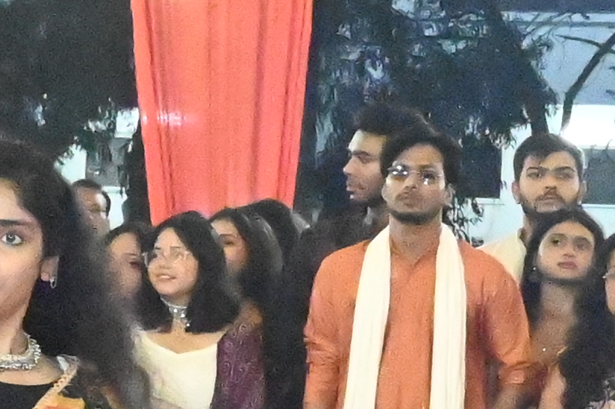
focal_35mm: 279
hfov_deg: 7.2
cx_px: -457
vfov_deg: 4.9
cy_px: 467
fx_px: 4760
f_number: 7.1
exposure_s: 1/125
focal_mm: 27.5
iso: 25600
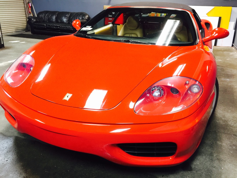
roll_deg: -2.6
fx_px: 199
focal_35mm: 29
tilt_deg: -22.4
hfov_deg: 61.7
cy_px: 89
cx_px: 118
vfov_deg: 48.2
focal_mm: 4.15
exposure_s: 1/15
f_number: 2.2
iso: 100
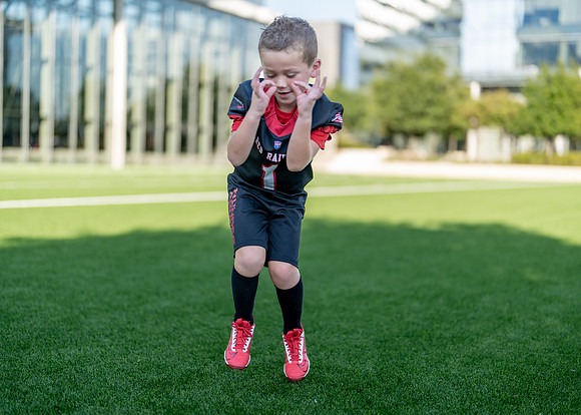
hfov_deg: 37.2
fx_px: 864
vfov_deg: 27.0
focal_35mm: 52
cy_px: 208
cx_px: 290
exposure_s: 1/2000
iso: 100
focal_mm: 50
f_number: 1.2
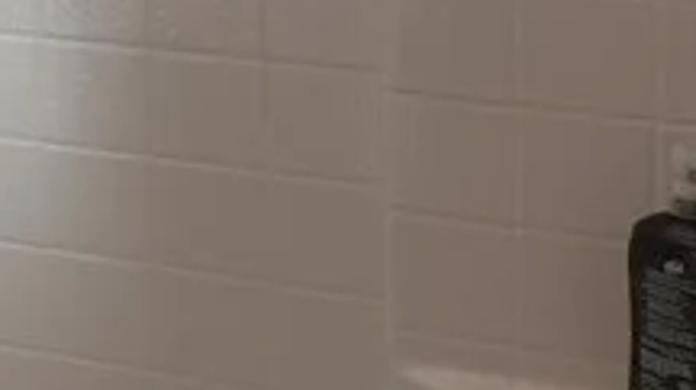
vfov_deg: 9.0
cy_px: -445
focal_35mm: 124
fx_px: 2286
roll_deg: +1.3
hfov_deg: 14.0
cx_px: -789
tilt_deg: -1.8
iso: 80
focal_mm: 6.76
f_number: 1.78
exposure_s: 1/256
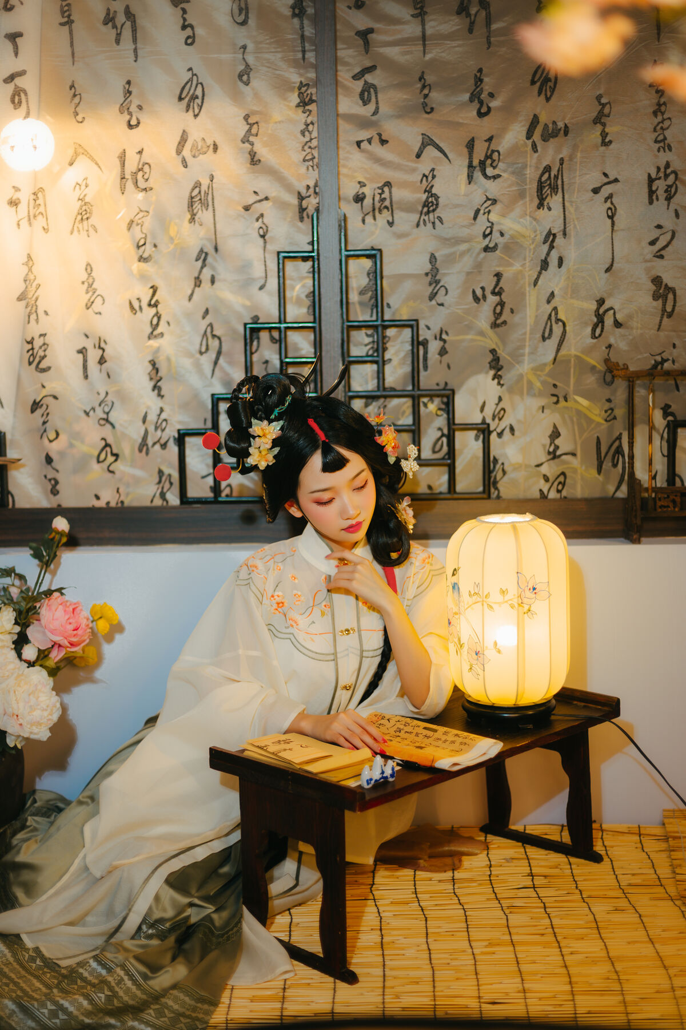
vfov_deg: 39.6
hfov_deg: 27.0
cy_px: 515
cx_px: 343
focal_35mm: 50
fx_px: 1429
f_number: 1.8
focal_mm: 50
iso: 100
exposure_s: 1/125
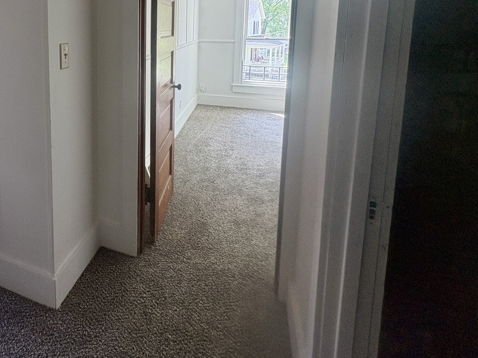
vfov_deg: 52.8
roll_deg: +0.8
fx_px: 331
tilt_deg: -7.4
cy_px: 67
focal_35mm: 24
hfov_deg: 64.8
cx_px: 92
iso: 250
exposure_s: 1/120
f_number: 2.2
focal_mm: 2.22
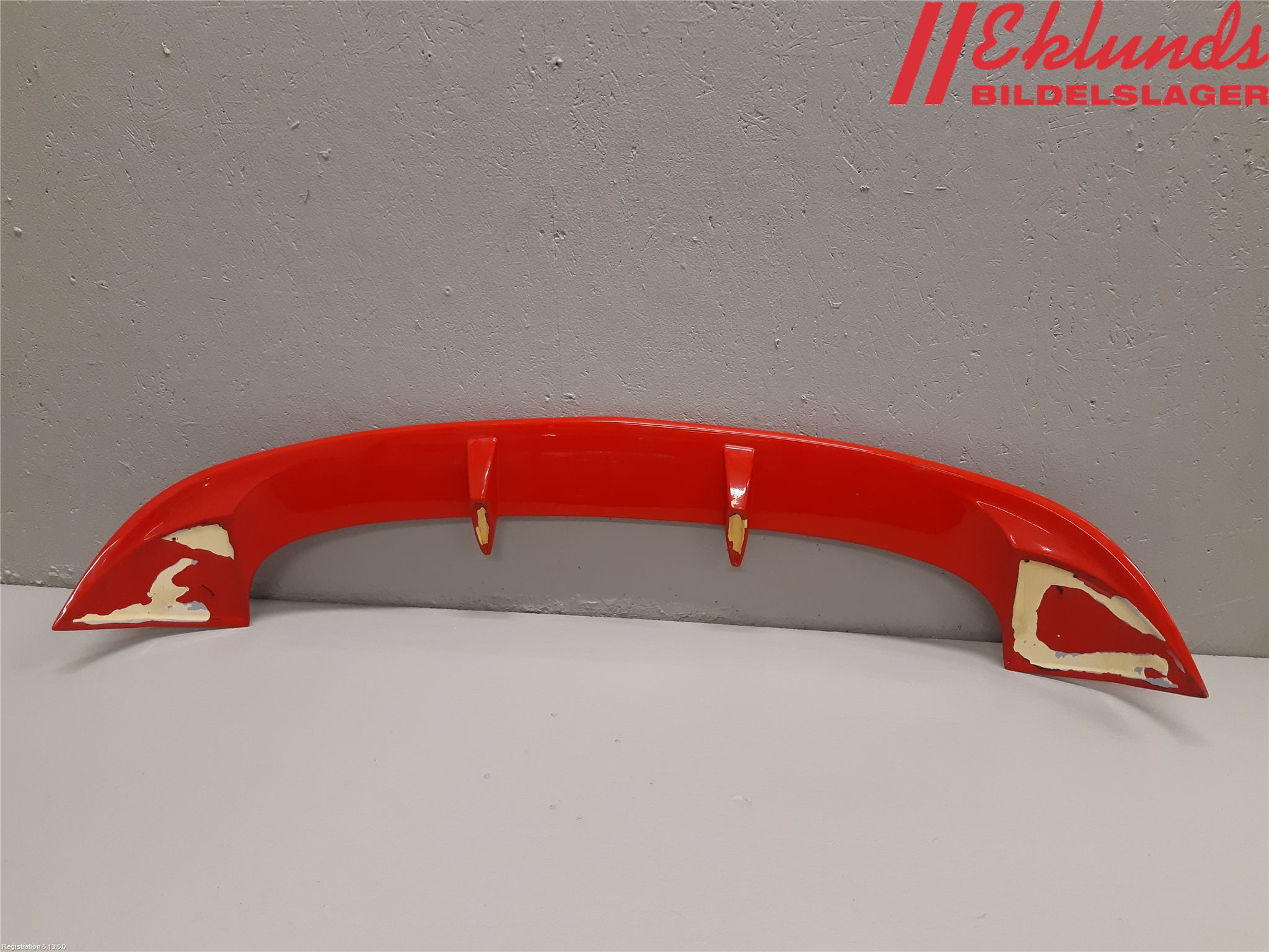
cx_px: 634
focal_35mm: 26
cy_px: 476
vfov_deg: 53.1
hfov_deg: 67.3
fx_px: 953
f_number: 1.7
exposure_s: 1/50
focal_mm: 3.93
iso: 125
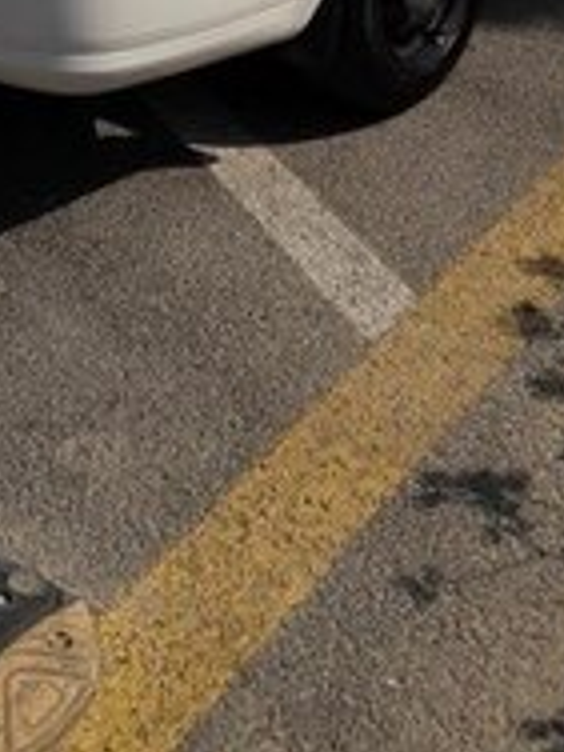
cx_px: 268
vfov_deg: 23.2
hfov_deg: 19.9
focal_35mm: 74
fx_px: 1608
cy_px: -236
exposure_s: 1/3436
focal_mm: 3.7
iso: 40
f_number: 1.9
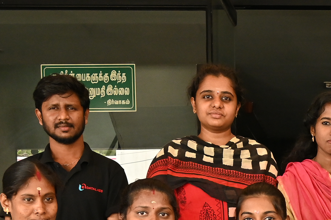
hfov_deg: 19.0
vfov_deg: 12.6
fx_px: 943
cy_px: 340
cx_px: 370
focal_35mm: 103
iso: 800
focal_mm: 21
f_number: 6.3
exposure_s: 1/125
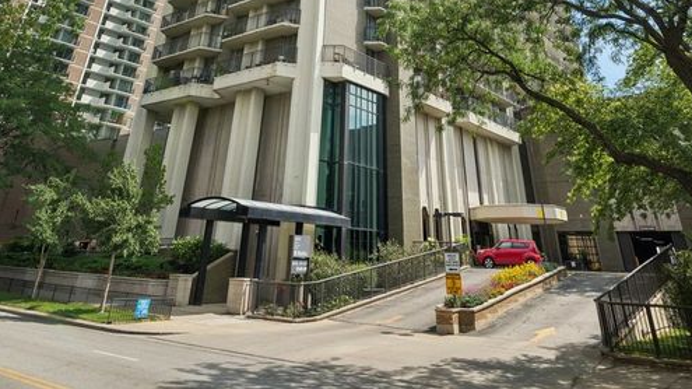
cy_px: -115
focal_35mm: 27
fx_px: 495
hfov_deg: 69.9
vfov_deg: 32.4
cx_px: 348
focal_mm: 17
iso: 100
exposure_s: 1/250
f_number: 11
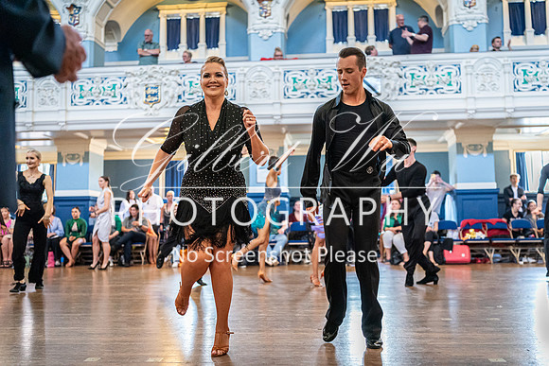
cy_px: 183
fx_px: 534
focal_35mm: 35
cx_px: 274
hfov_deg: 54.4
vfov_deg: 37.9
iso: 6400
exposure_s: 1/500
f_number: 2
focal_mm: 35
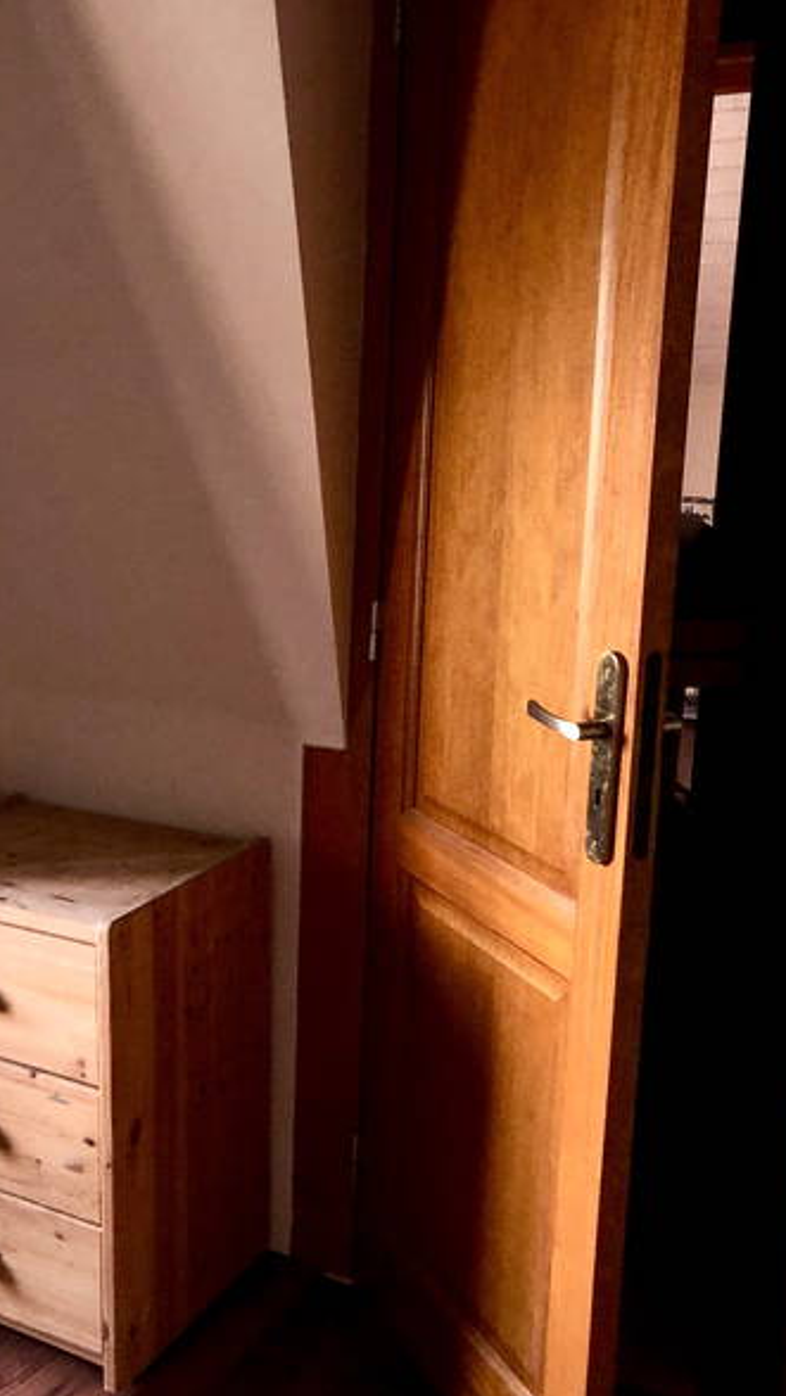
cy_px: 700
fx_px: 1518
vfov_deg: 49.4
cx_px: 81
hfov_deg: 28.0
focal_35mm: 41
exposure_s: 1/30
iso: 32
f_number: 1.8
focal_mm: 3.99
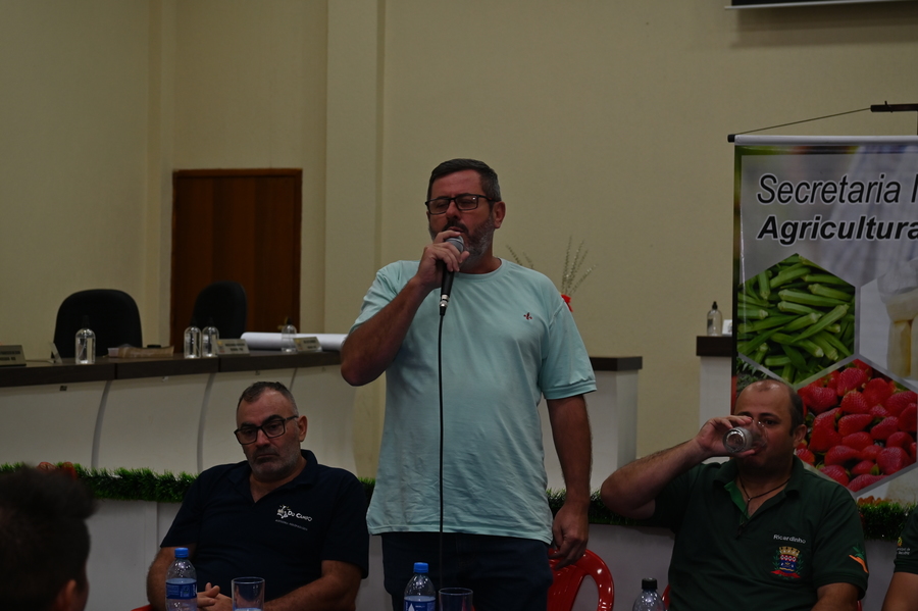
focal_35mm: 70
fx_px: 1784
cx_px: 459
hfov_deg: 28.9
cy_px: 306
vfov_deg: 19.4
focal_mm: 70
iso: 800
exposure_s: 1/125
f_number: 6.3
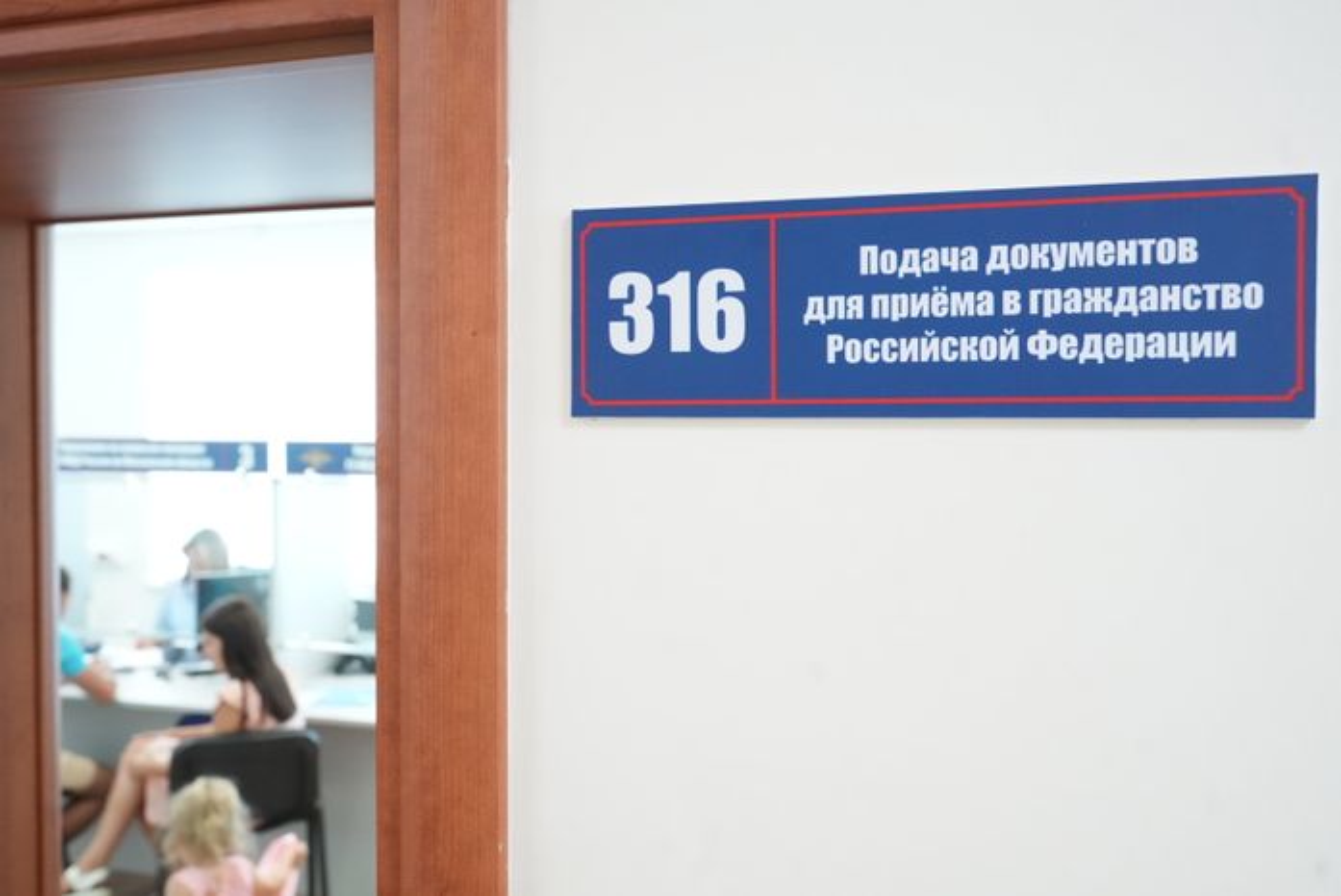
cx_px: 670
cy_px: 448
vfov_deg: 37.9
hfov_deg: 54.4
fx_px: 1305
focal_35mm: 35
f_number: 5.6
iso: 6400
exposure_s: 1/100
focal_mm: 35
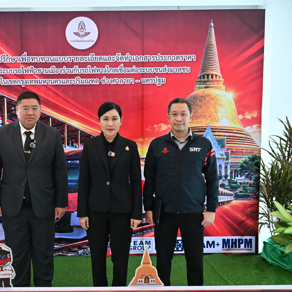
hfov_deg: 34.9
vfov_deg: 35.4
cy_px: 144
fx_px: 458
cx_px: 89
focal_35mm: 48
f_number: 4
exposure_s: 1/100
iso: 1600
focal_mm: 37
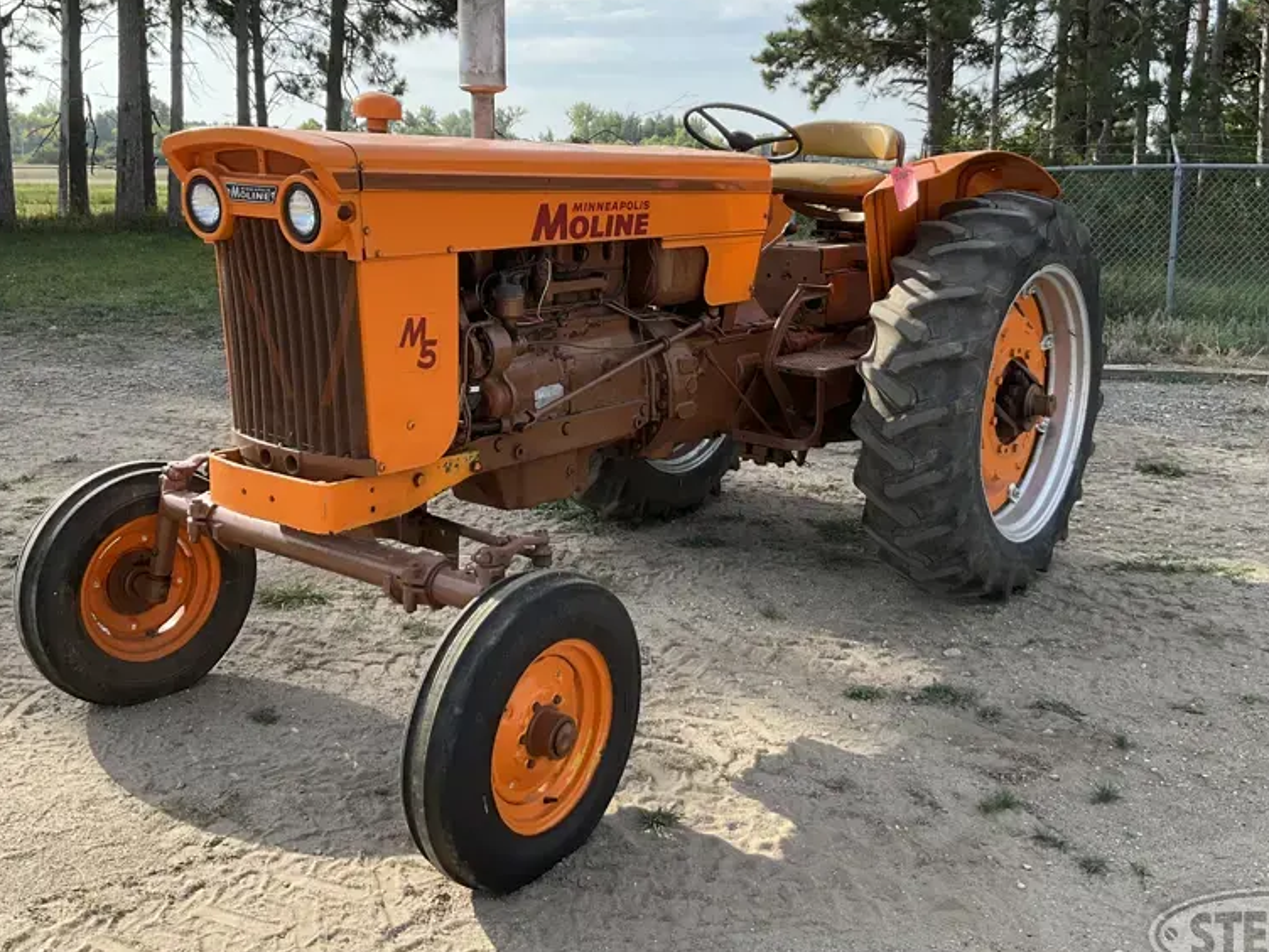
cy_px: 395
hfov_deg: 50.1
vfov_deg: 38.6
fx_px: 1356
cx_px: 638
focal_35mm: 37
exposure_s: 1/829
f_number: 1.8
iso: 25
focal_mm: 3
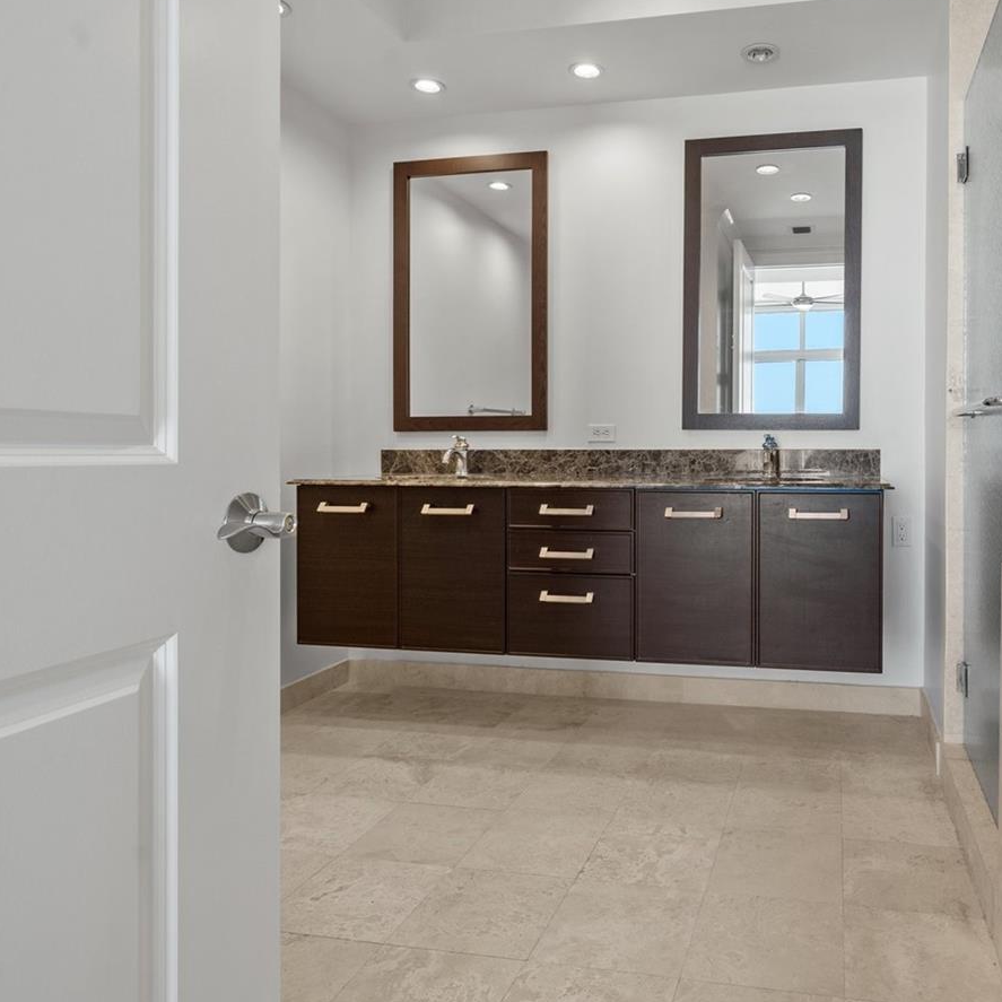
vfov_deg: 67.1
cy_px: 459
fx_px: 753
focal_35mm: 23
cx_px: 682
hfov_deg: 65.2
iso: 250
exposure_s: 1/5
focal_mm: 15
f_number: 8
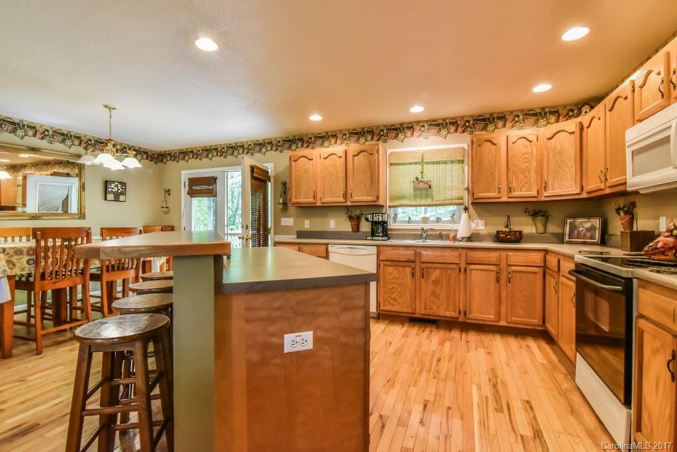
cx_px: 338
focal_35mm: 16
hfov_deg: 96.7
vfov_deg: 73.8
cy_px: 226
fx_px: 301
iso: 4000
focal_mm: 16
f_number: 9
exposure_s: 1/80
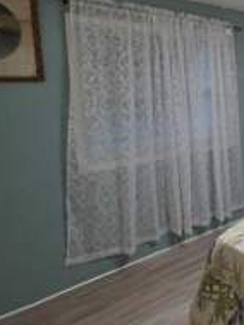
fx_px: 310
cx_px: 349
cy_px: 112
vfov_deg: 54.3
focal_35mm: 33
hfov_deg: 29.7
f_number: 1.9
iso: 400
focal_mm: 2.2
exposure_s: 1/60
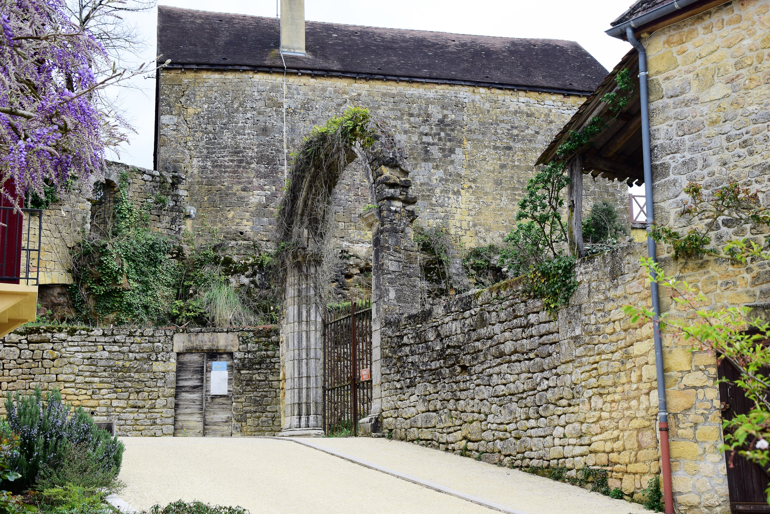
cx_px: 385
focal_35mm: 52
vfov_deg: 25.8
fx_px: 1123
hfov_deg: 37.9
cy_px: 257
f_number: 8
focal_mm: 35
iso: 200
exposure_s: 1/320
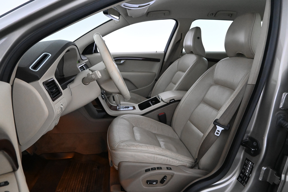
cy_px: 96
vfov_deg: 53.1
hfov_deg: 73.7
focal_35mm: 24
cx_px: 144
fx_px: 192
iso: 6400
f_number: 4.5
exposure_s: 1/80
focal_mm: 16
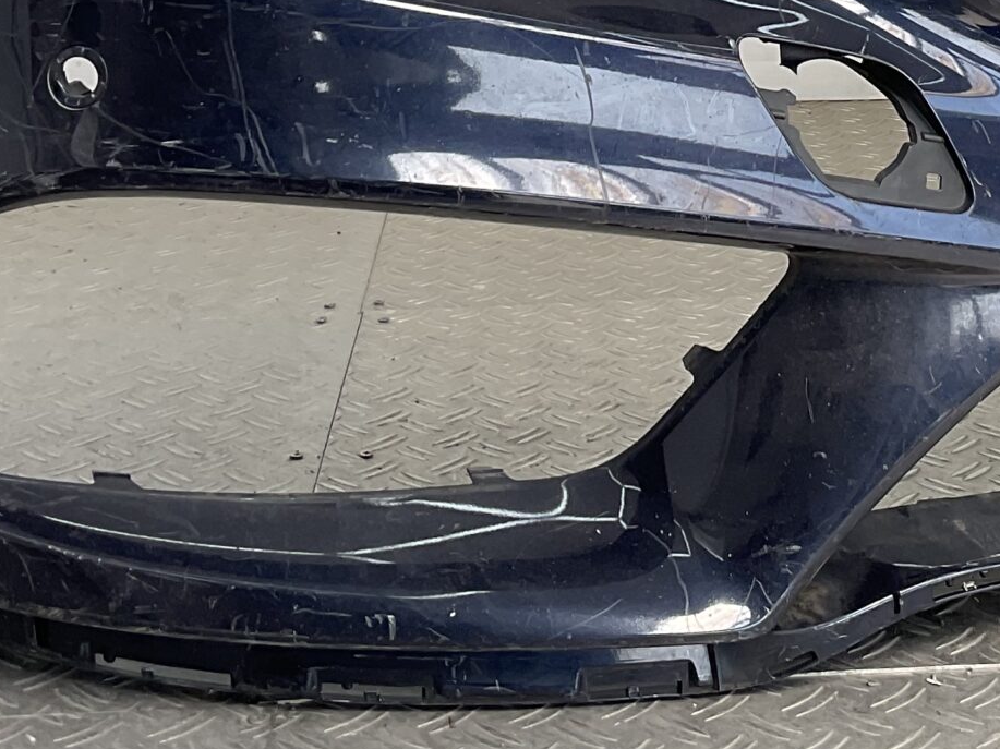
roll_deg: +0.6
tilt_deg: -9.3
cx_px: 778
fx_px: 2339
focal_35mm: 81
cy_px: -73
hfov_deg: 23.8
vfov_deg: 17.6
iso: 16
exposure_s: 1/233
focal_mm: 3
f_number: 1.8
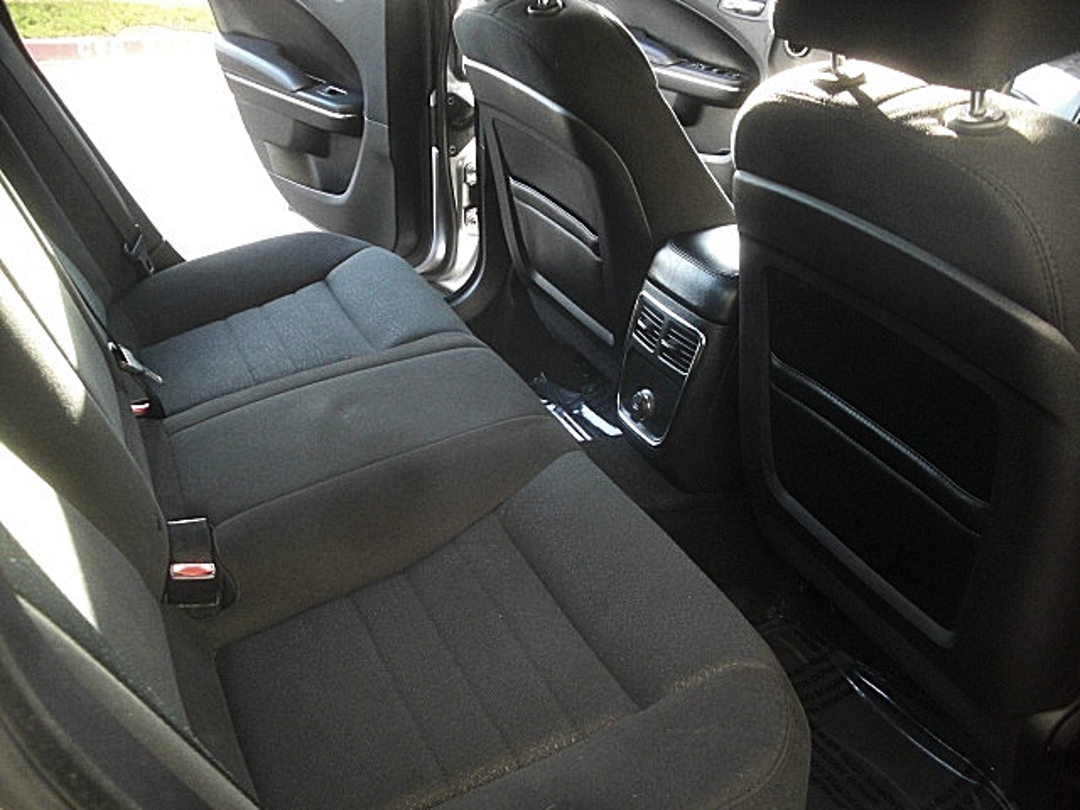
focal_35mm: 36
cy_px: 405
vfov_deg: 39.7
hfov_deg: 51.4
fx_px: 1123
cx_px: 540
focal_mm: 6.3
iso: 400
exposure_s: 1/100
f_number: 2.8
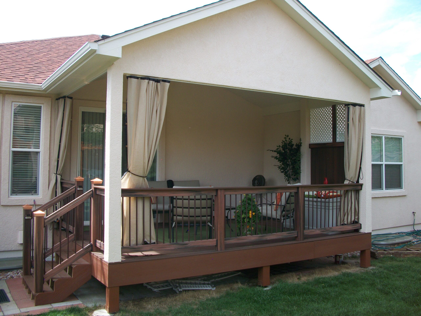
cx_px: 210
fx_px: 426
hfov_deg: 52.6
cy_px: 158
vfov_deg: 40.7
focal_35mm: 35
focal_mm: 6.3
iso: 80
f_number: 3.1
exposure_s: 1/320
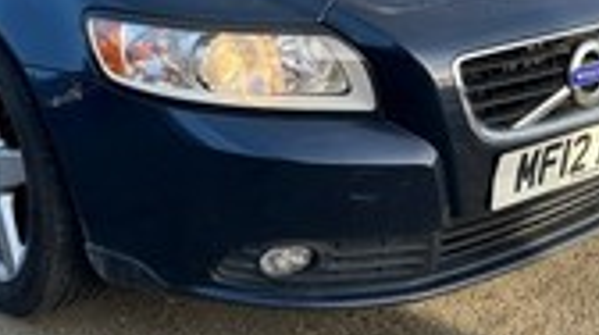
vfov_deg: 20.0
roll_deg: -1.6
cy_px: 53
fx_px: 936
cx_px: 221
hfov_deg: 35.3
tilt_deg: -15.4
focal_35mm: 59
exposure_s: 1/758
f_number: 1.5
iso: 50
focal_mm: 5.7
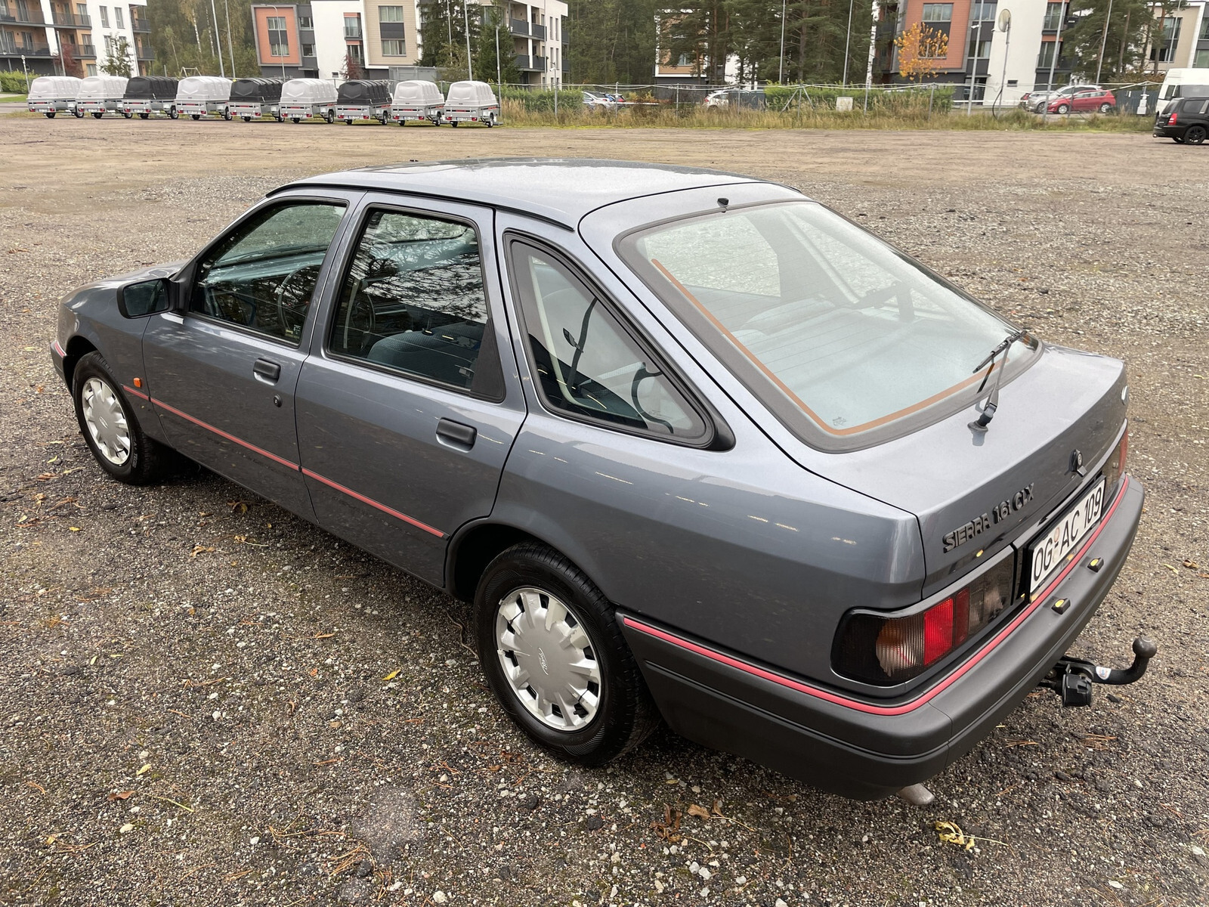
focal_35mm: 26
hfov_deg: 67.3
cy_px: 454
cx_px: 604
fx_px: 908
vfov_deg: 53.1
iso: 50
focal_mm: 4.2
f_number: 1.6
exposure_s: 1/121
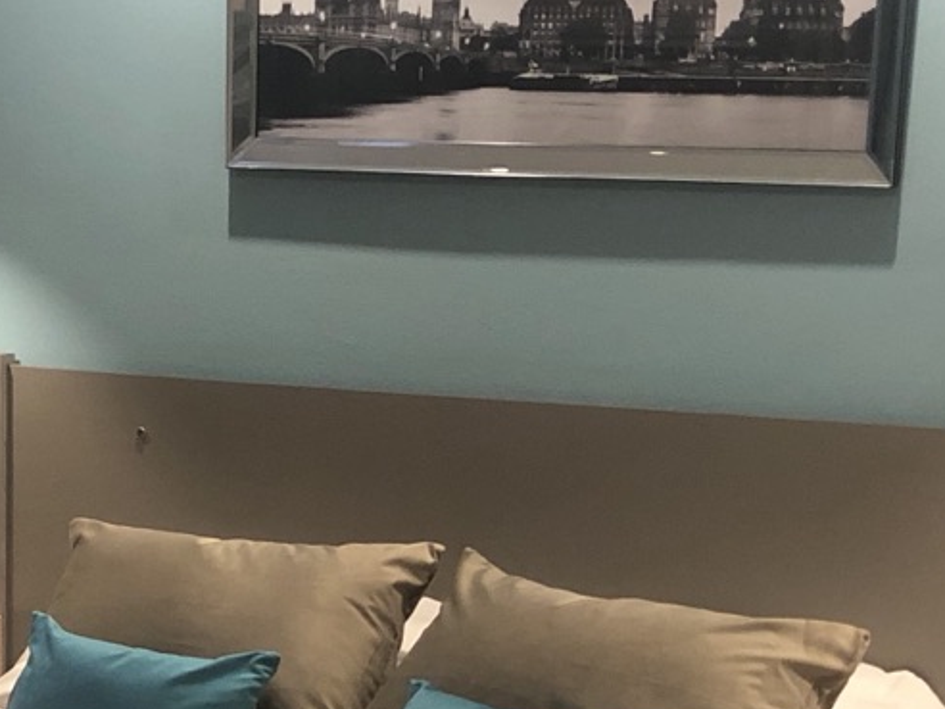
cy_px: 749
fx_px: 2484
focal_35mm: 91
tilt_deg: -14.3
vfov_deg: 15.8
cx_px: 173
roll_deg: +0.7
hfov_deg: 21.2
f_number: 1.8
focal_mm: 4
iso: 80
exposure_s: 1/17
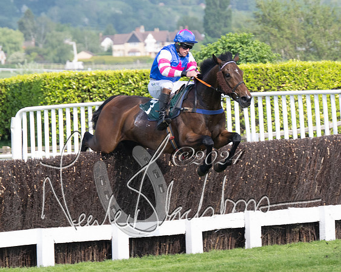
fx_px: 3359
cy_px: 110
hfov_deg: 5.8
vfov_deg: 4.6
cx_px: 141
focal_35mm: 333
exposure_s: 1/1600
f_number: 4
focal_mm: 125
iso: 400
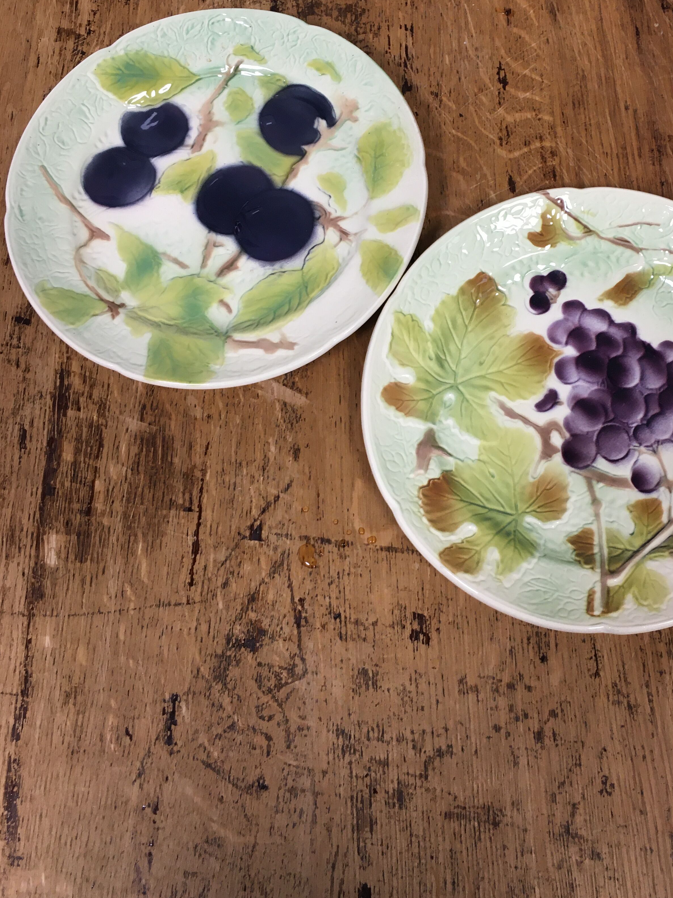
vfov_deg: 49.8
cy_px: 361
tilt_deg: -70.2
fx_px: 959
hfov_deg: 38.4
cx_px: 420
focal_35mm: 37
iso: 64
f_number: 2.2
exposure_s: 1/33
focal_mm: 4.15
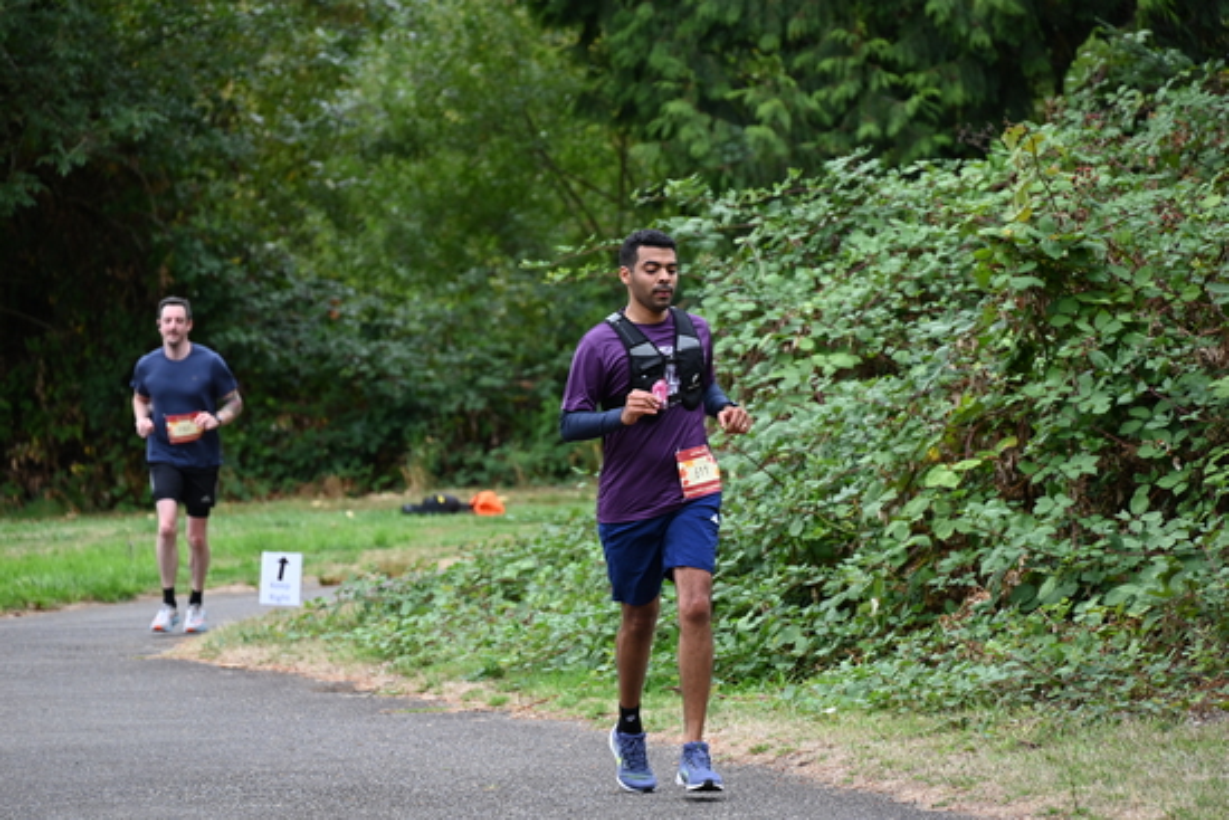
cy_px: 410
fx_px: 6829
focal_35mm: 200
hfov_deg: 10.3
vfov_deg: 6.9
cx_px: 614
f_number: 6.3
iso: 400
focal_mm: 200
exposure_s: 1/250
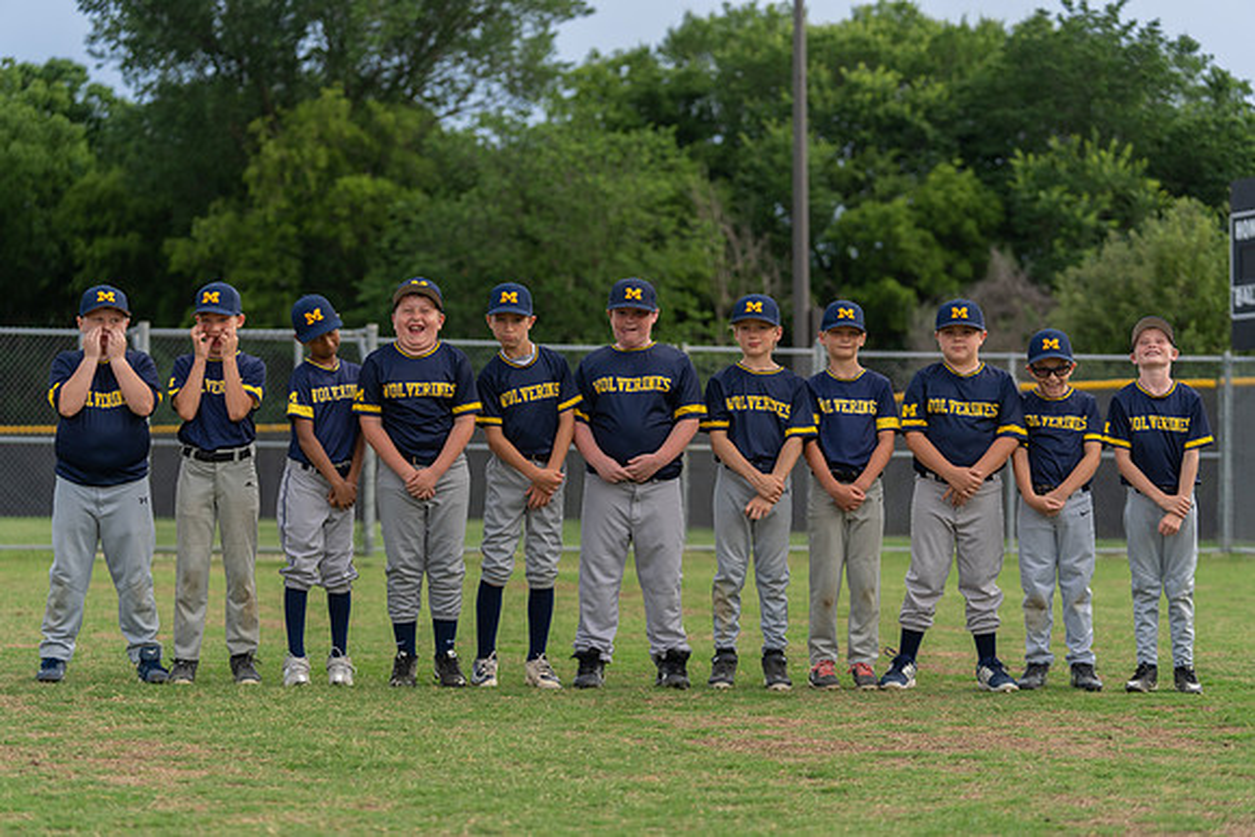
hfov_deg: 21.5
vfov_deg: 14.4
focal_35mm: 95
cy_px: 418
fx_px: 3312
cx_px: 628
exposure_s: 1/320
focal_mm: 95
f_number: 3.2
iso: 200
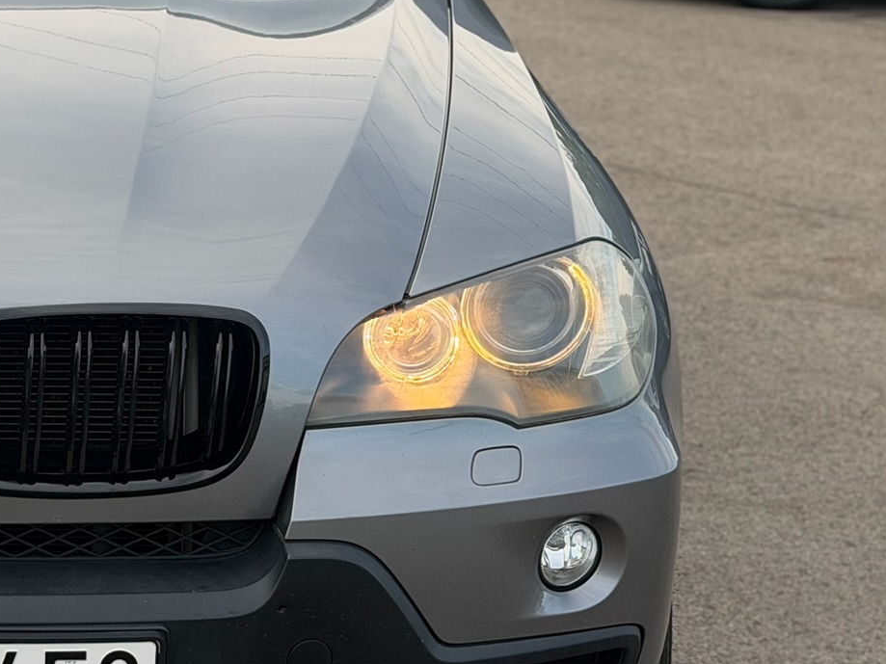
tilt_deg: -12.5
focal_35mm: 107
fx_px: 2738
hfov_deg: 17.8
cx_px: -76
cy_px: 189
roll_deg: -0.2
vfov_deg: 13.8
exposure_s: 1/687
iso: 64
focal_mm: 6.76
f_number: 1.78
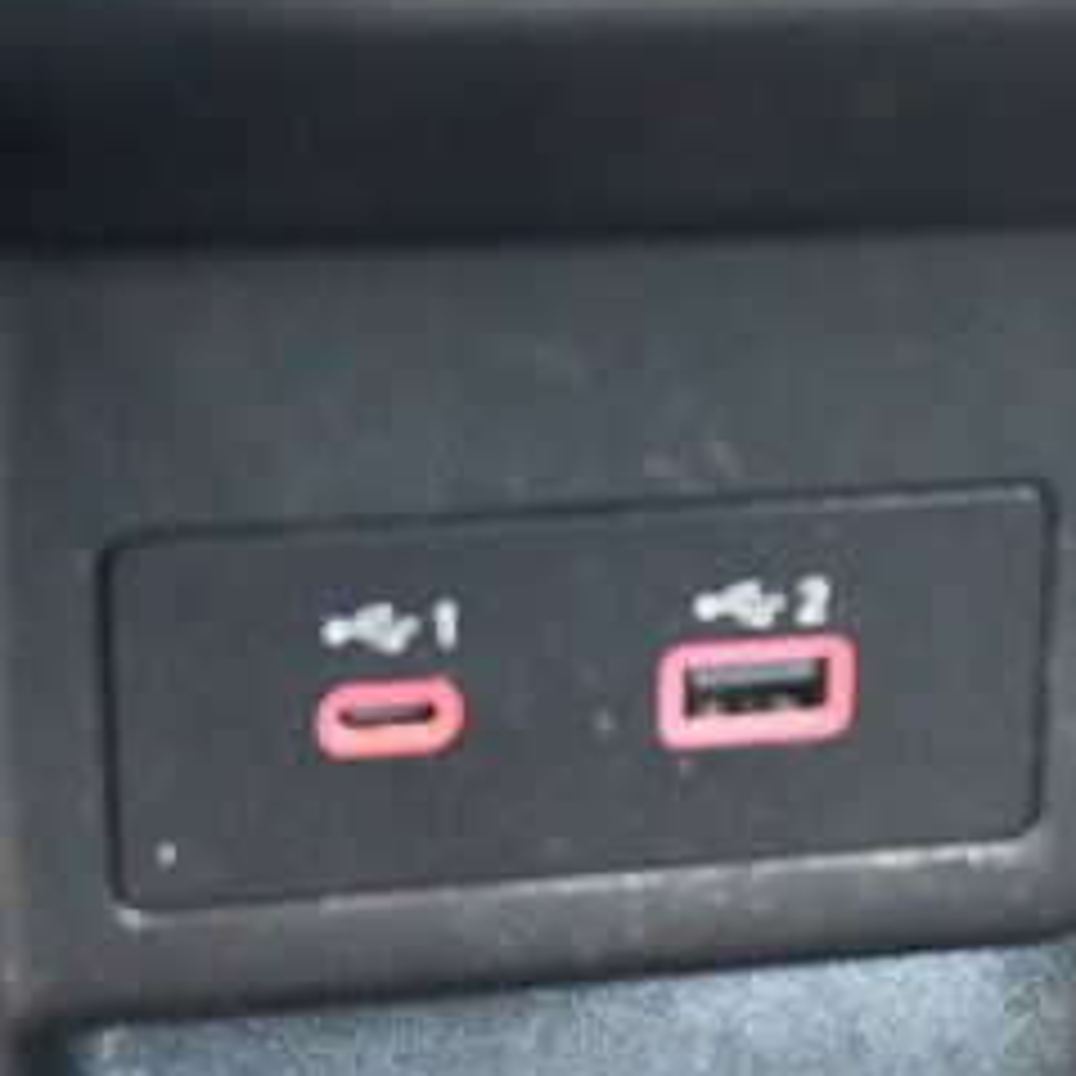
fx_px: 4572
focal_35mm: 130
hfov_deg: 13.4
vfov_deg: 13.3
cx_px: 860
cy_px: 934
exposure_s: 1/60
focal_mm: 38
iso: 12800
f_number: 4.8
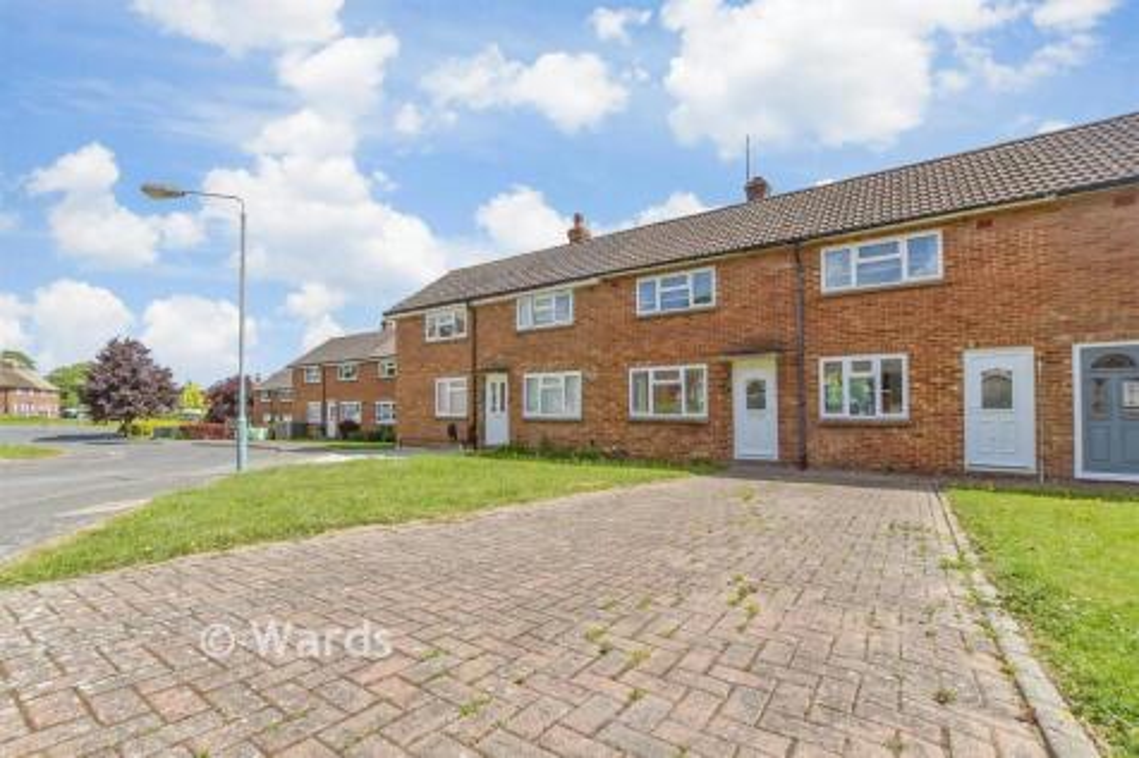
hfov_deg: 100.4
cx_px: 570
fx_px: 474
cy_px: 379
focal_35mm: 15
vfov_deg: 77.3
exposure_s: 1/500
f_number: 8
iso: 160
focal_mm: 10
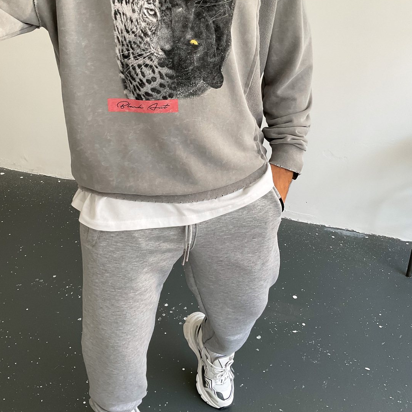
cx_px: 195
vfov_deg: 43.3
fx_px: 512
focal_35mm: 38
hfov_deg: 43.8
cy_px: 142
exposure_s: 1/120
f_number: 1.8
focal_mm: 3
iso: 50
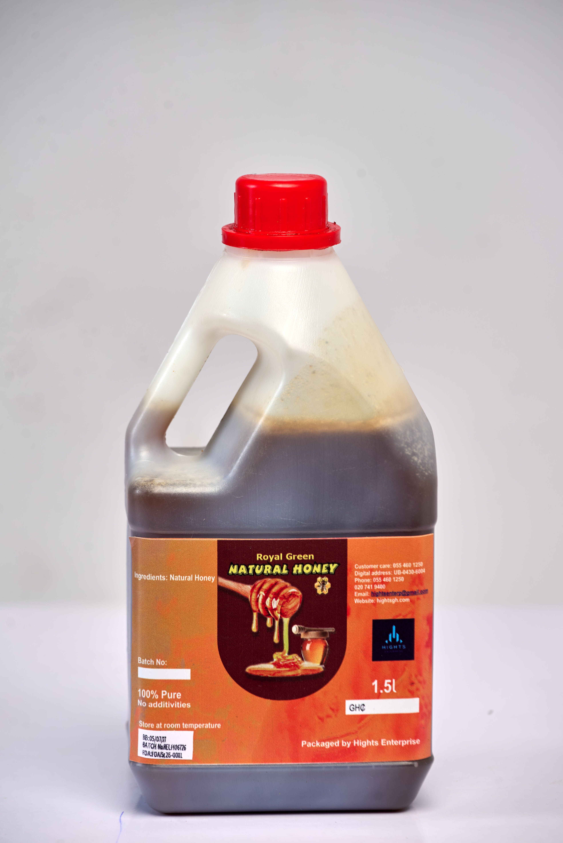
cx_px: 282
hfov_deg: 10.2
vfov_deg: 15.2
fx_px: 3163
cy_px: 422
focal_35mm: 135
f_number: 7.1
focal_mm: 135
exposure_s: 1/100
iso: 100
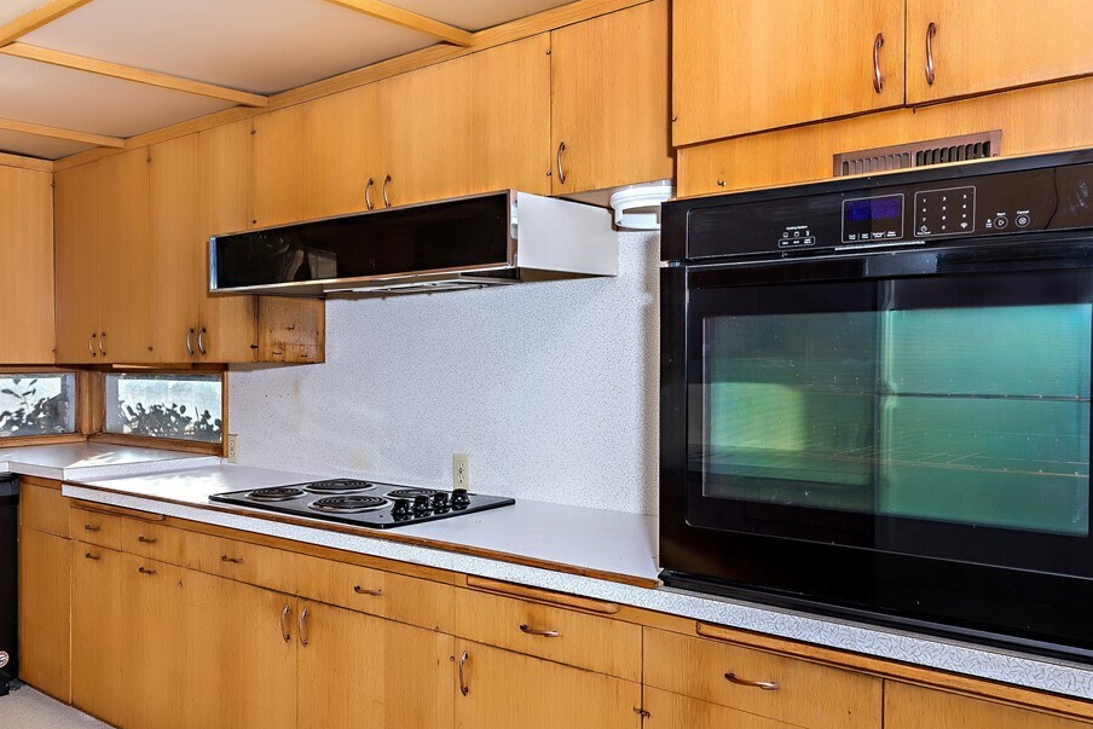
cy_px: 375
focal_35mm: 30
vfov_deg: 43.6
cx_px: 475
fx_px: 911
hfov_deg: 61.7
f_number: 10
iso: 200
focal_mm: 16
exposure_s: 1/200
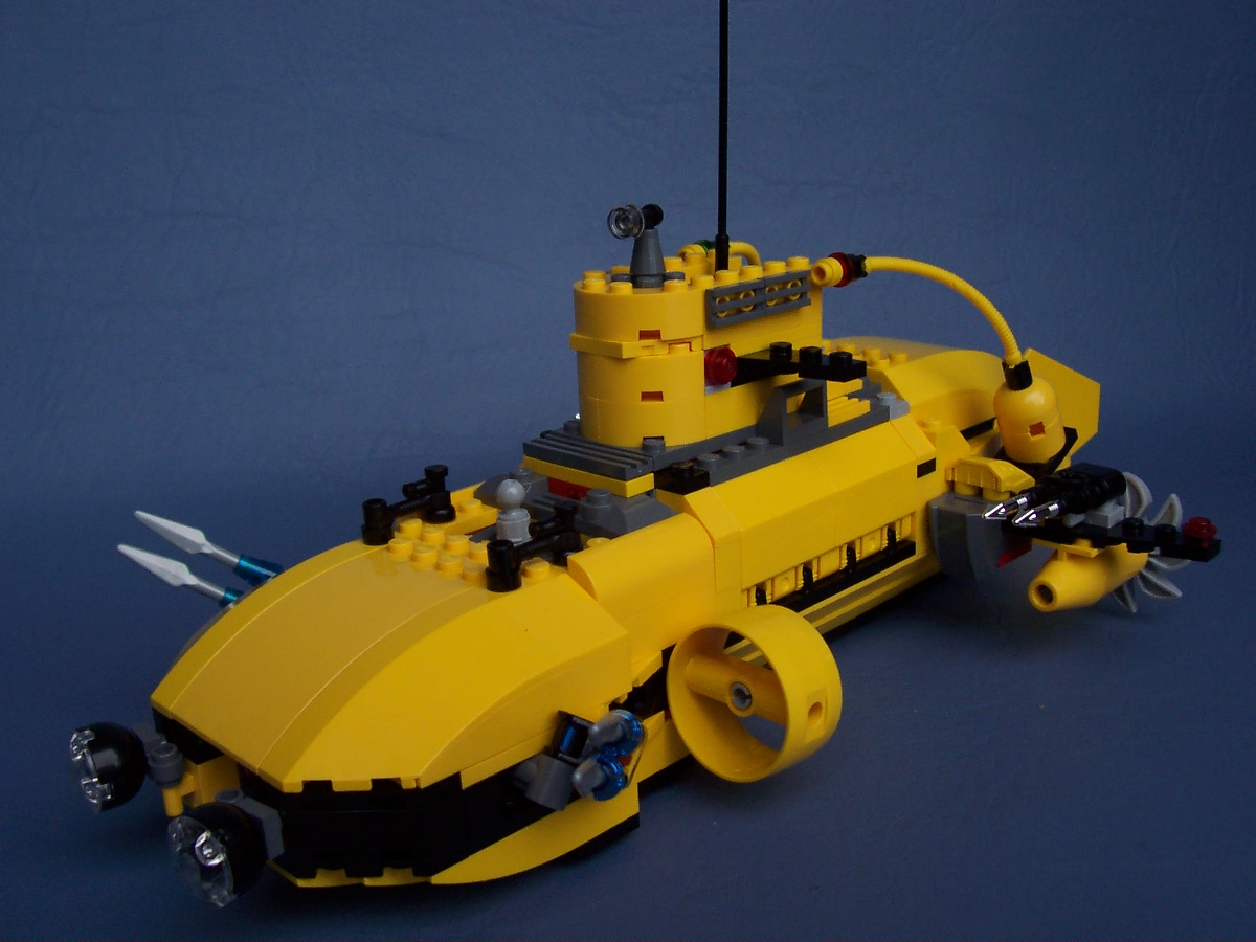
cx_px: 628
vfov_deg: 38.7
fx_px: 1343
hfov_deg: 50.1
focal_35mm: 37
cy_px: 471
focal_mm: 5.6
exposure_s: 1/125
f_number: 2.8
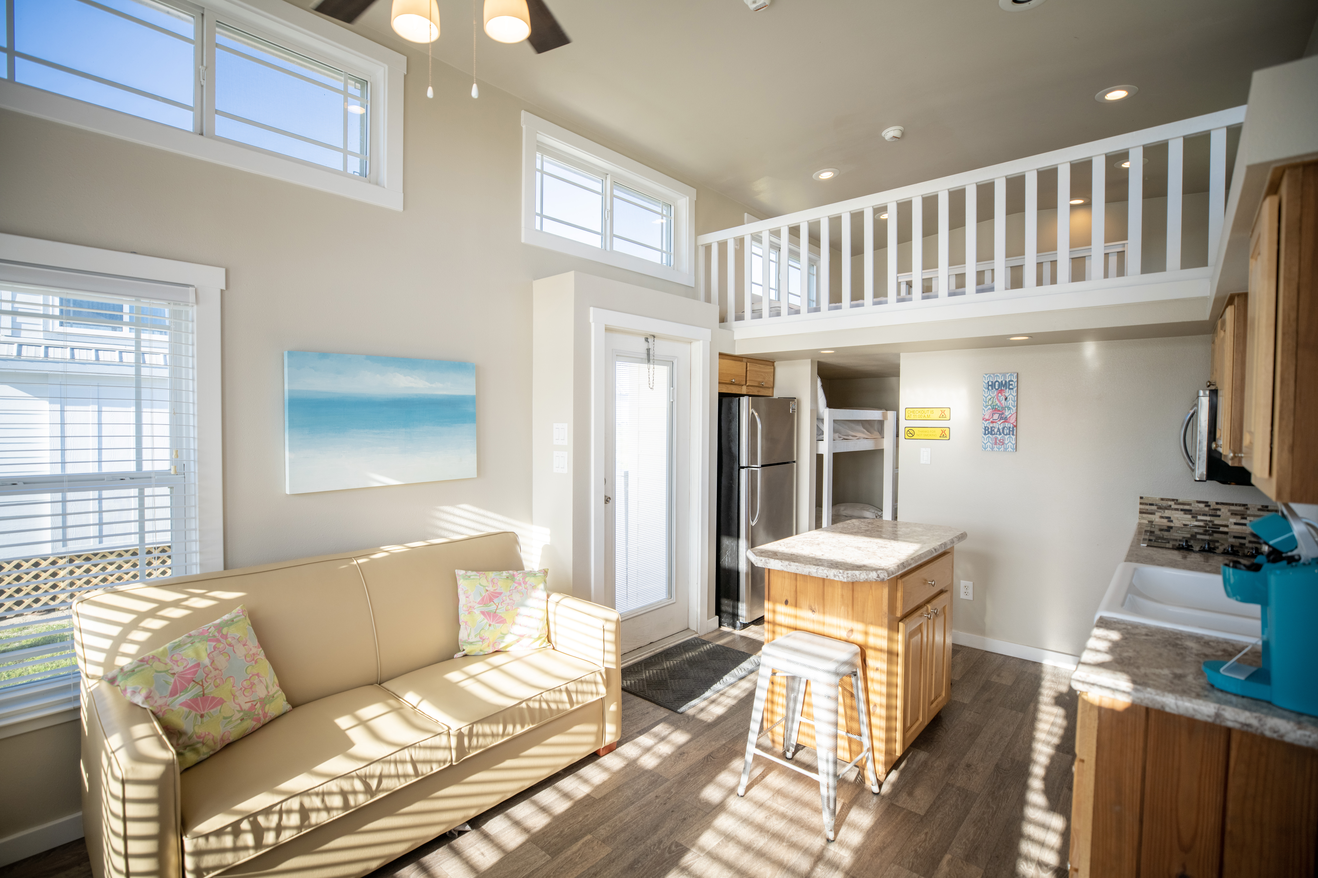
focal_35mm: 16
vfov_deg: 73.7
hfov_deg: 96.7
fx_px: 586
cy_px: 439
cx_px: 659
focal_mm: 16
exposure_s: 1/250
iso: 500
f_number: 2.8
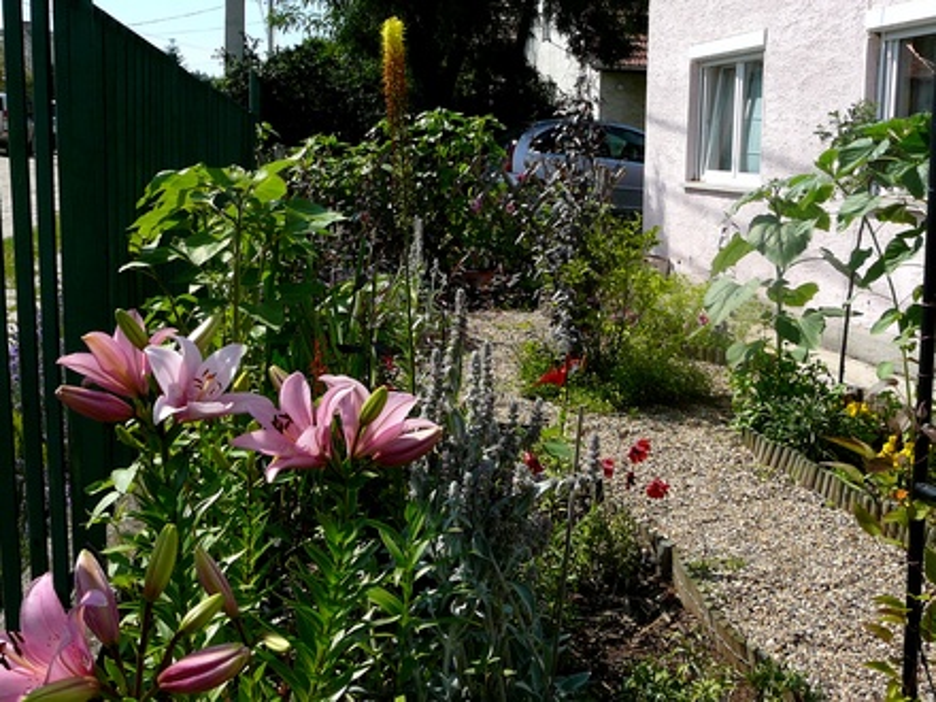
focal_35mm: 35
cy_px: 351
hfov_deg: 52.6
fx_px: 946
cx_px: 468
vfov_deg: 40.7
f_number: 5
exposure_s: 1/500
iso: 80
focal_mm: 5.2
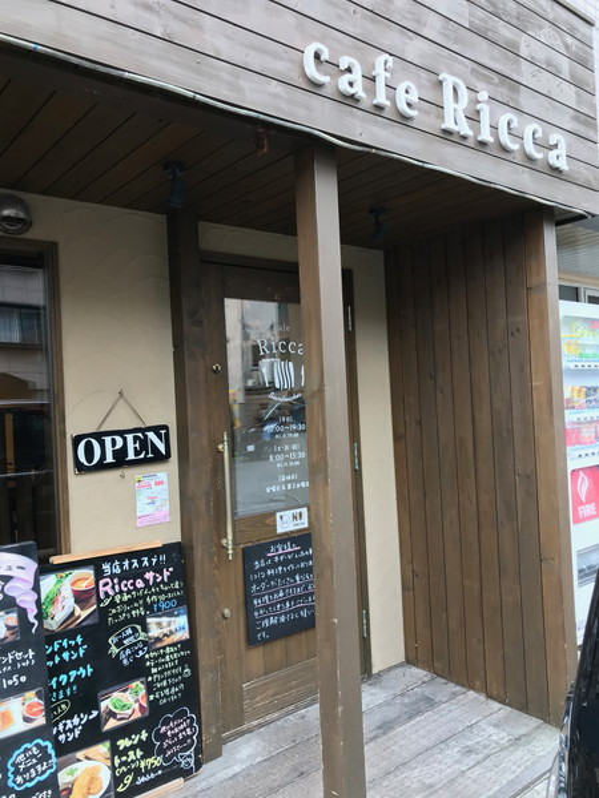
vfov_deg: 63.4
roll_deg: +2.9
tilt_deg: +1.7
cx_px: 300
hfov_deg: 49.7
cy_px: 399
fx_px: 646
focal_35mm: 28
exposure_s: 1/60
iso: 25
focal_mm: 3.99
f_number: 1.8
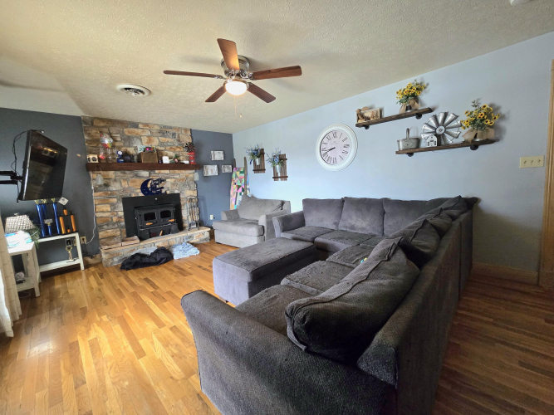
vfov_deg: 89.9
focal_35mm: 13
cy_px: 208
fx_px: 208
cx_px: 277
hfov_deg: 106.2
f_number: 2.2
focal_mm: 2.2
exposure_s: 1/60.2
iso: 500
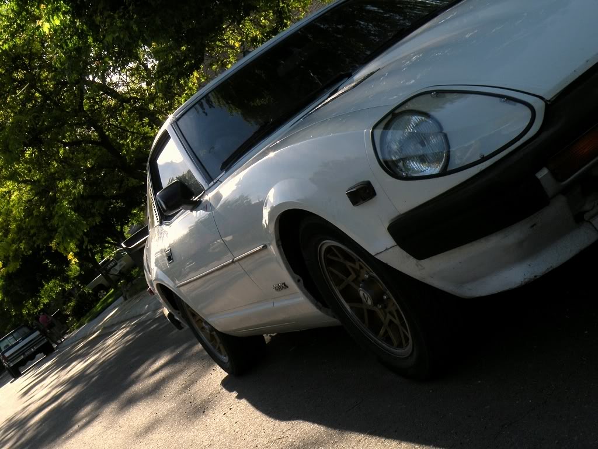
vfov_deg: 26.1
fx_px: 967
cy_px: 224
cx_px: 299
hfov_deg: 34.3
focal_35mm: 56
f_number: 8
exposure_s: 1/125
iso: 64
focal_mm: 9.8
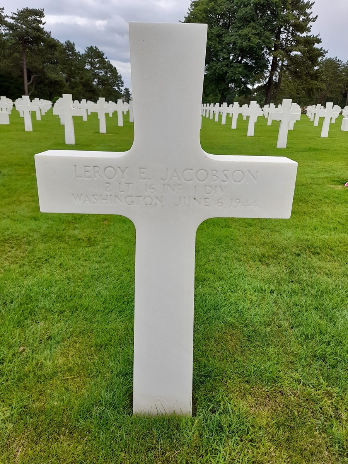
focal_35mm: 25
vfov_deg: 69.4
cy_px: 232
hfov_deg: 54.9
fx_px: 335
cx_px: 174
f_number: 2
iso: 20
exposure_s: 1/442
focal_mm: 4.6
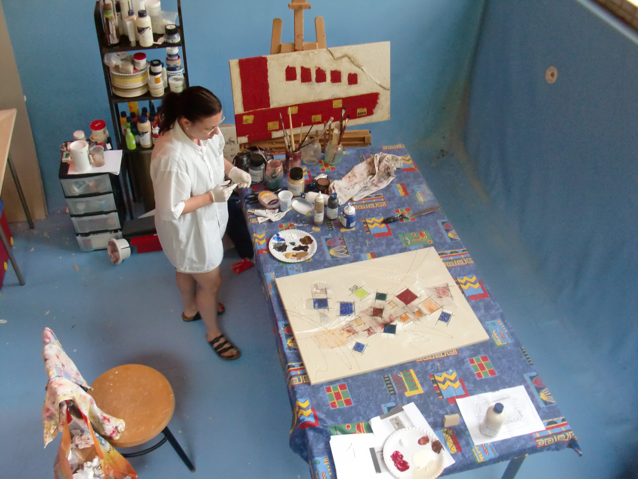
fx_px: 664
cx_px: 319
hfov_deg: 51.4
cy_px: 240
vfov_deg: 39.7
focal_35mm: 36
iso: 400
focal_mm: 6.3
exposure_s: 1/40
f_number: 2.8
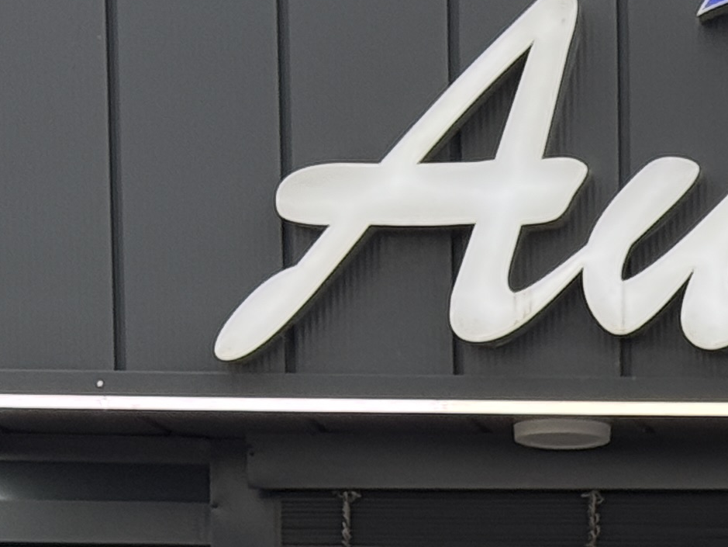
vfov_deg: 7.0
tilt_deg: -1.3
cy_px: 1013
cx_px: 1123
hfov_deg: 9.3
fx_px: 4334
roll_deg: +0.1
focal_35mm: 206
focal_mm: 6.76
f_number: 1.78
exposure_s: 1/194
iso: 64
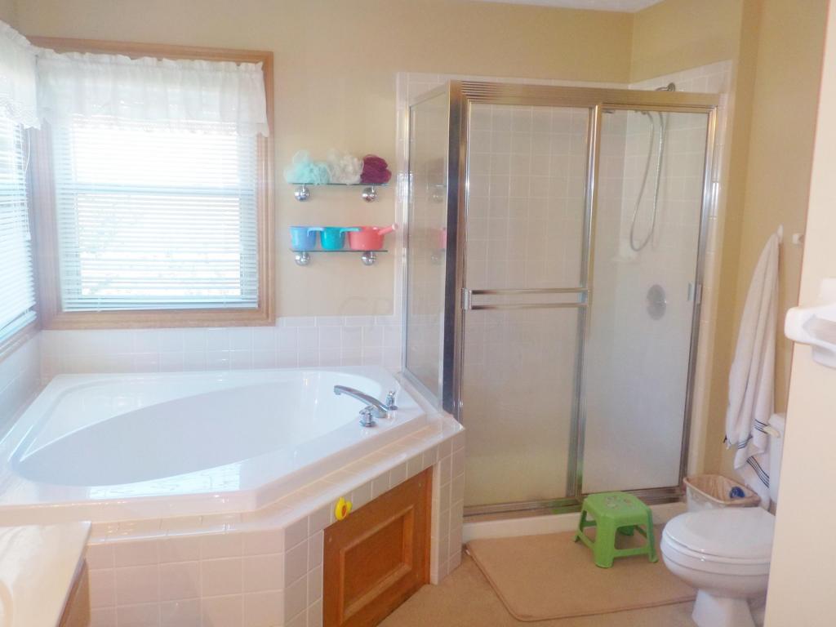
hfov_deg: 60.0
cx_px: 418
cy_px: 314
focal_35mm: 30
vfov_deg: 46.8
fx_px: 725
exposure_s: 1/30
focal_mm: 4.1
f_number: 3.3
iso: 180
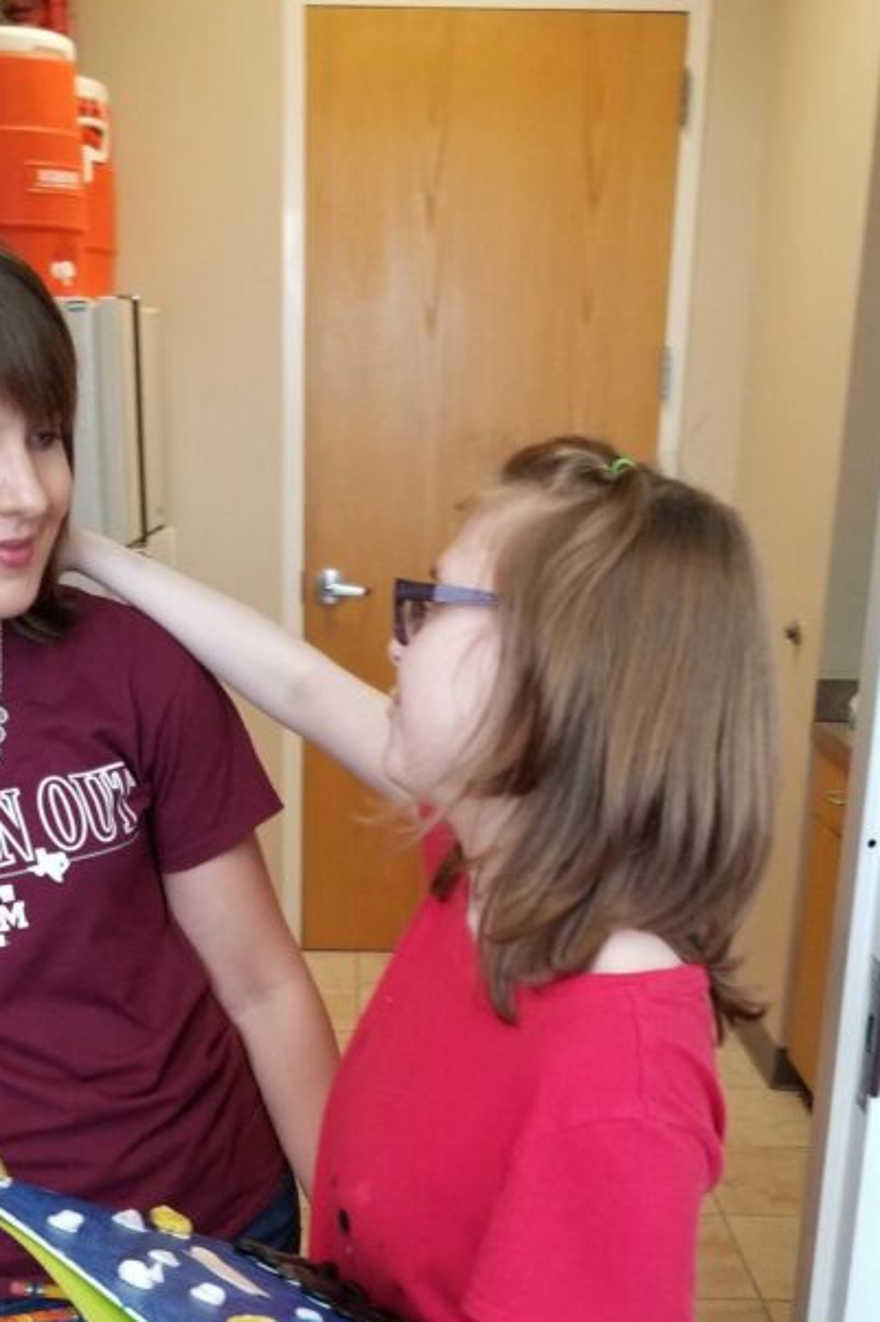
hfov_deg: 29.1
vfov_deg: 40.5
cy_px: 1105
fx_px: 1688
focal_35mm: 46
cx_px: 305
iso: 320
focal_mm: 4.25
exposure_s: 1/120
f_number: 1.7
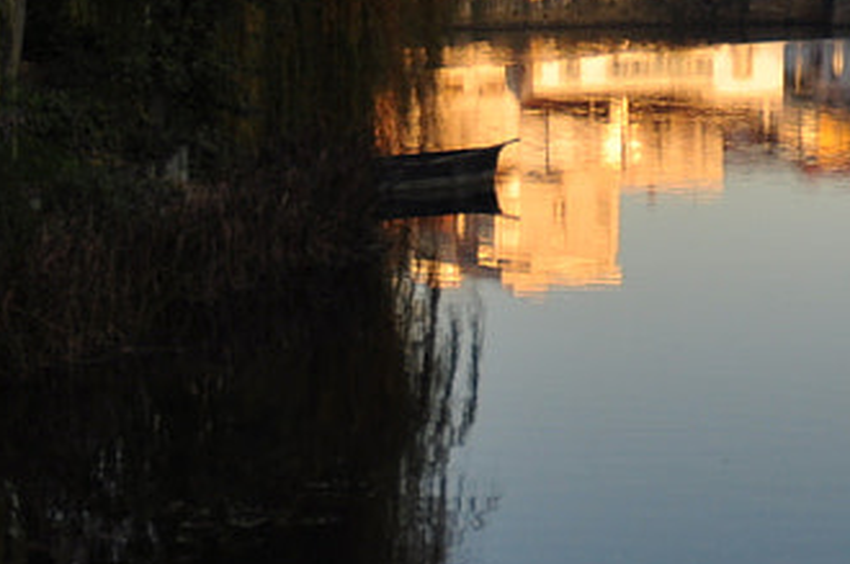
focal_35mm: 131
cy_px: 321
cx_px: 28
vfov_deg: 10.4
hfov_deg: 15.4
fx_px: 3088
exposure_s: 1/500
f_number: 3.5
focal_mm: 18
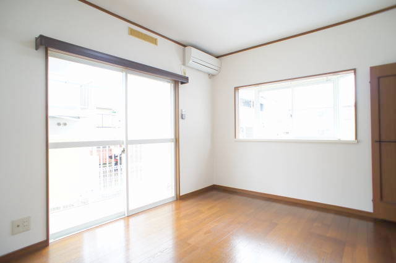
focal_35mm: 24
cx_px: 198
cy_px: 132
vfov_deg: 53.0
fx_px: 264
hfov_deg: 73.8
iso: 200
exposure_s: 1/60
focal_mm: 16
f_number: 3.2
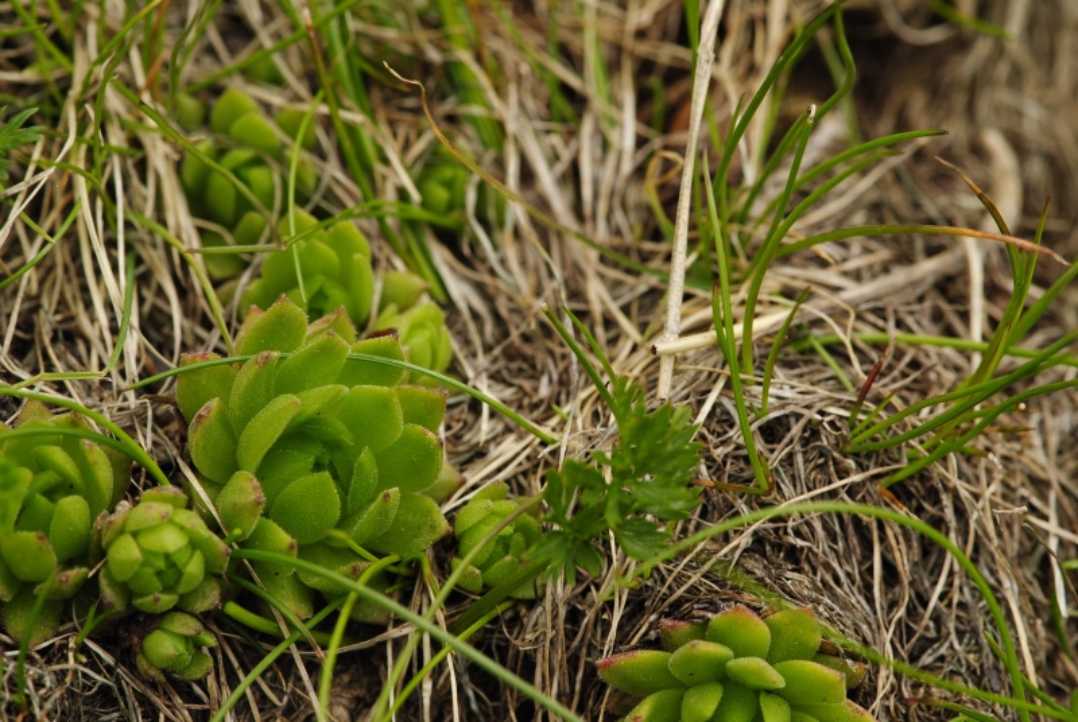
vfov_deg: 10.8
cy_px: 361
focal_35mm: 128
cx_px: 539
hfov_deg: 16.0
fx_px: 3824
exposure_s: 1/250
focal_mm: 85
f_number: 9
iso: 200
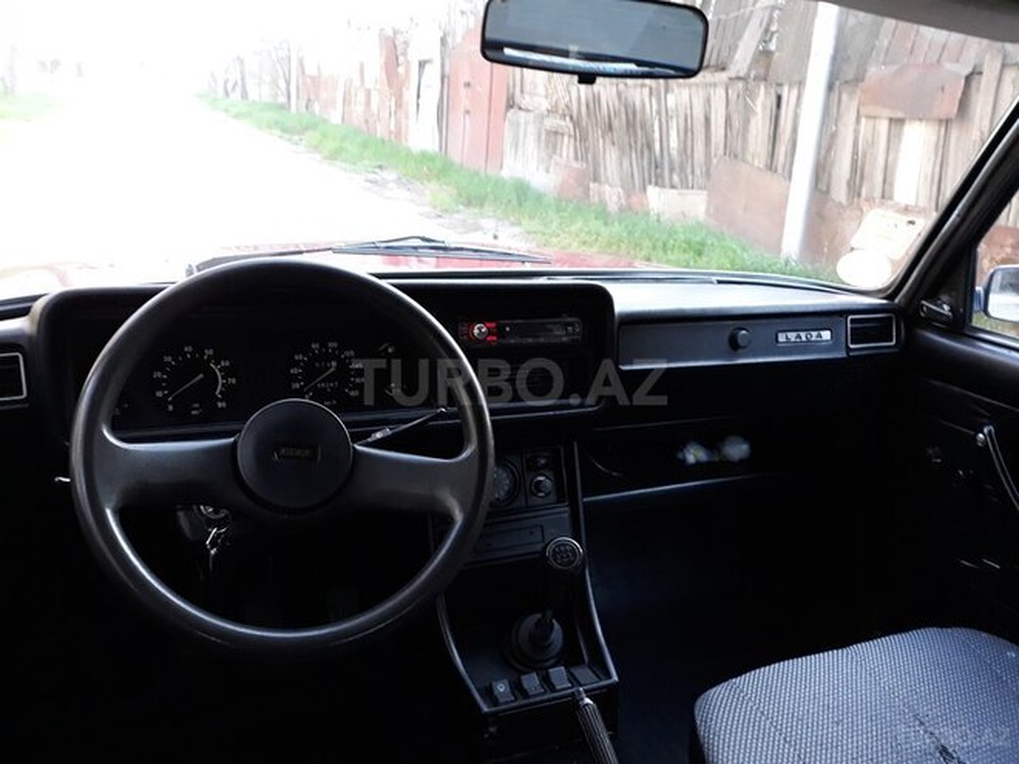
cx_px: 510
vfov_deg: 51.4
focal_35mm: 27
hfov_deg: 65.3
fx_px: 795
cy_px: 382
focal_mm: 3.71
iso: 200
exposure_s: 1/50
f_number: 1.7
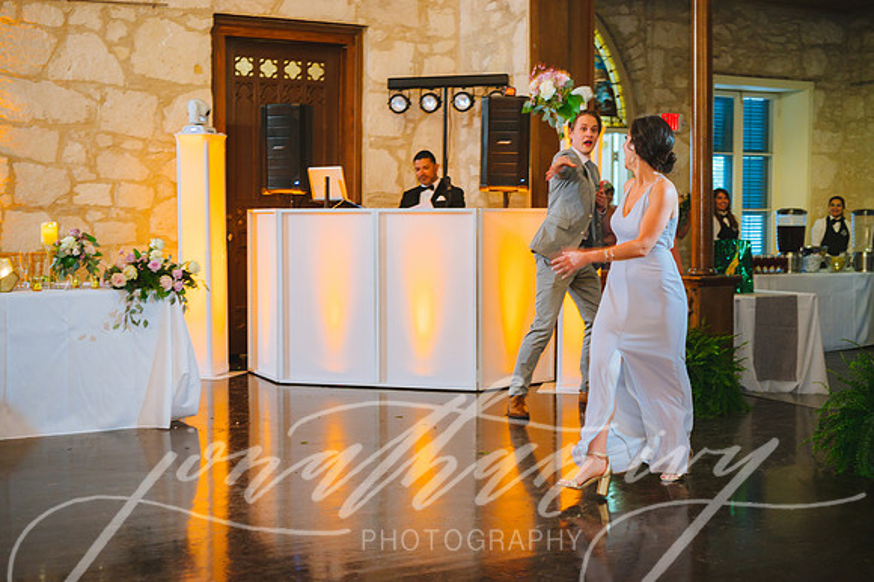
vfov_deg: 28.0
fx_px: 1165
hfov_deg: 41.1
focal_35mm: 48
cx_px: 437
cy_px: 291
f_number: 2.8
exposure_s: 1/80
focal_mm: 48
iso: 1600
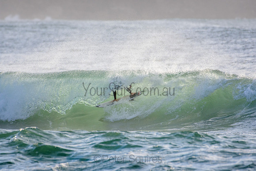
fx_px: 5334
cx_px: 128
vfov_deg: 1.8
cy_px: 86
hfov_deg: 2.7
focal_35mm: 750
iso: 400
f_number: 5.6
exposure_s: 1/2000
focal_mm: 500
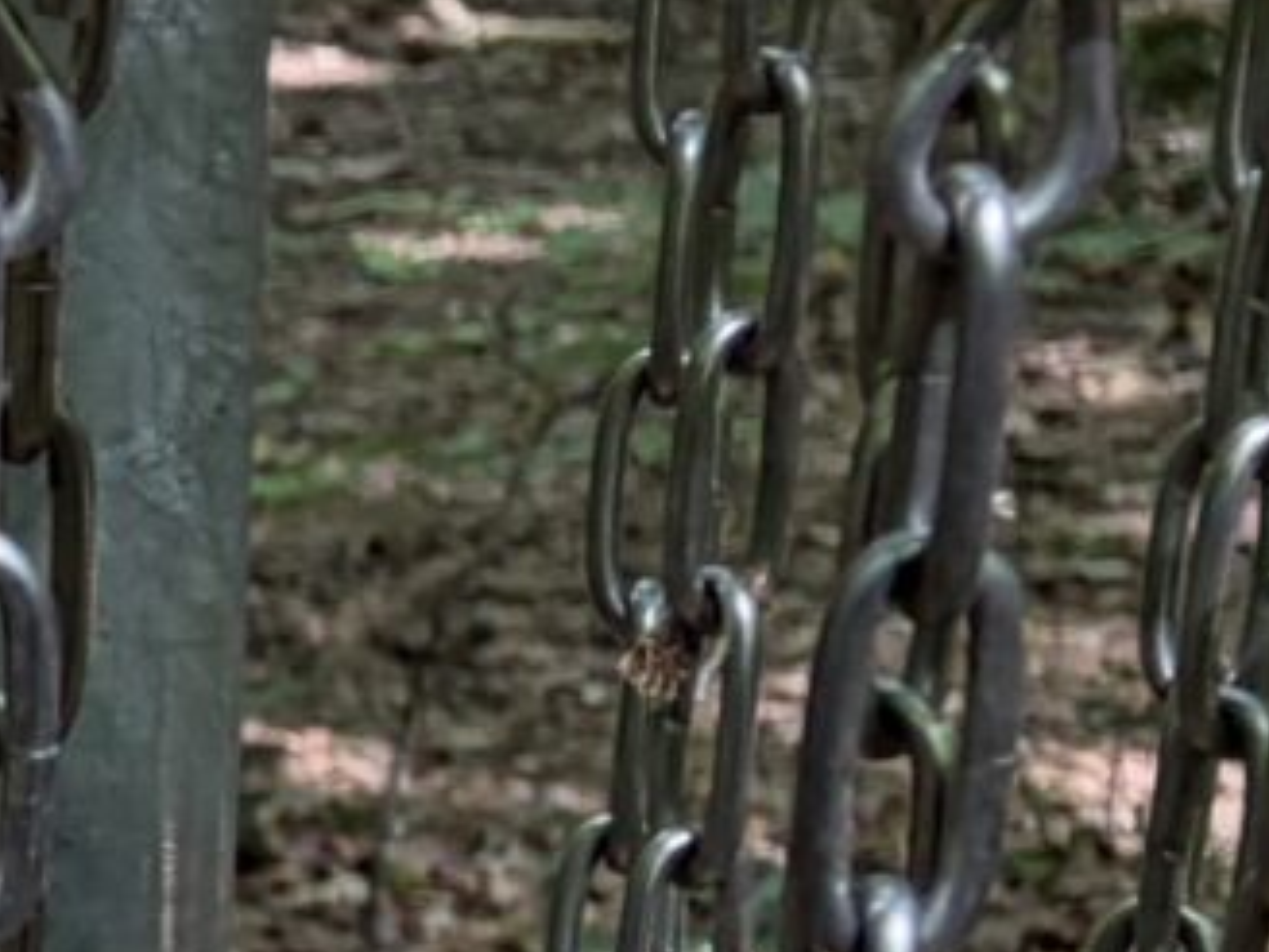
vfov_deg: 7.3
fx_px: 7442
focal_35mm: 203
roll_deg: -2.2
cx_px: -3381
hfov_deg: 7.6
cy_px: 604
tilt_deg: -11.7
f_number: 1.6
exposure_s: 1/122
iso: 100
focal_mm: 5.96
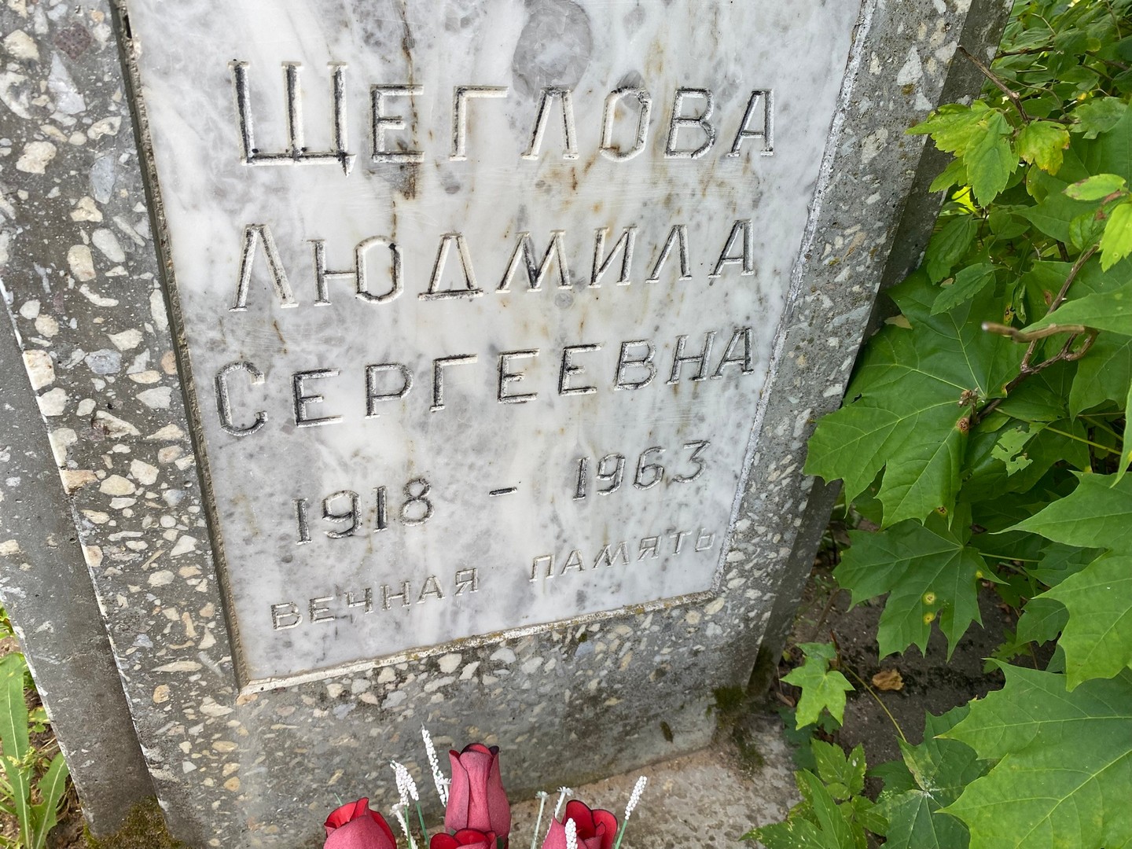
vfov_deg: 53.1
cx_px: 566
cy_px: 424
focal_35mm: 26
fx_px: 850
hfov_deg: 67.3
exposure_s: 1/171
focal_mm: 4.25
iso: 32
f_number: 1.8
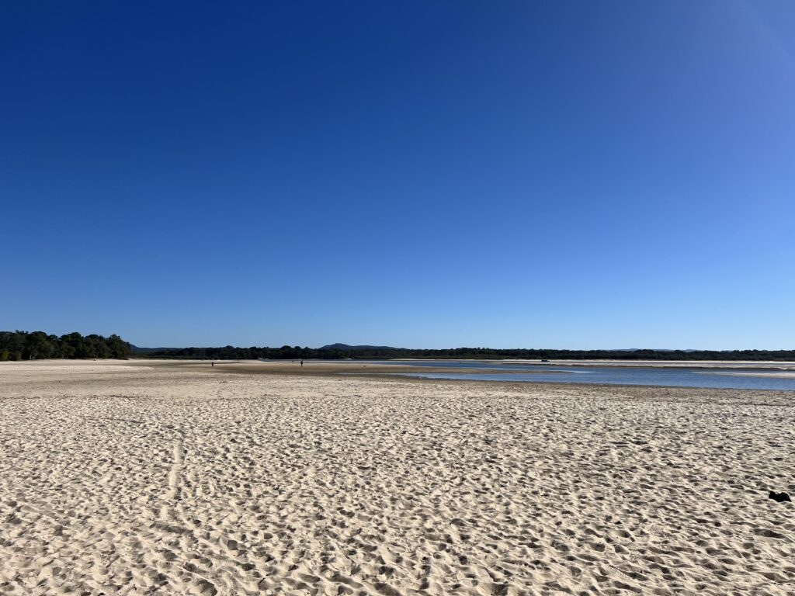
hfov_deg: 67.3
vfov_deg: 53.1
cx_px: 398
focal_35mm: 26
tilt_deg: +6.3
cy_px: 298
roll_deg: +0.5
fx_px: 597
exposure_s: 1/8000
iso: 50
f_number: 1.5
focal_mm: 5.7
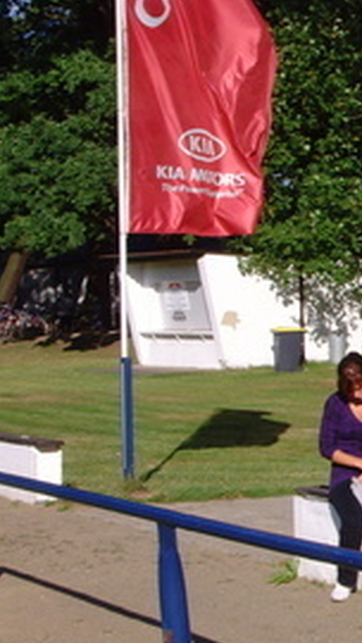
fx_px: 1722
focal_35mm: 101
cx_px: 583
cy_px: 394
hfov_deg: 11.4
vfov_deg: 21.1
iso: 80
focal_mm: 8.8
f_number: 6.7
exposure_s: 1/250
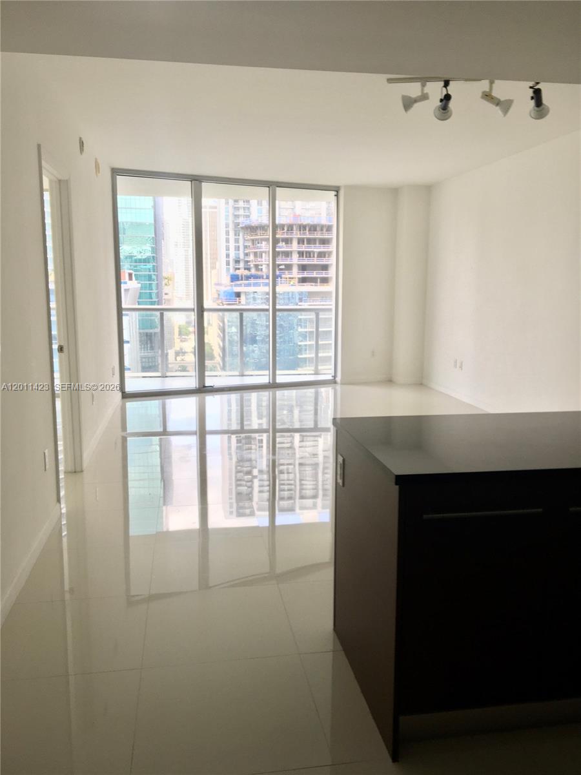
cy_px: 388
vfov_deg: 61.7
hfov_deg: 48.2
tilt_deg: -9.4
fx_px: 649
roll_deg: -0.9
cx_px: 290
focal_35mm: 29
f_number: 2.2
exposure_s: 1/30
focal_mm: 4.15
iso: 25
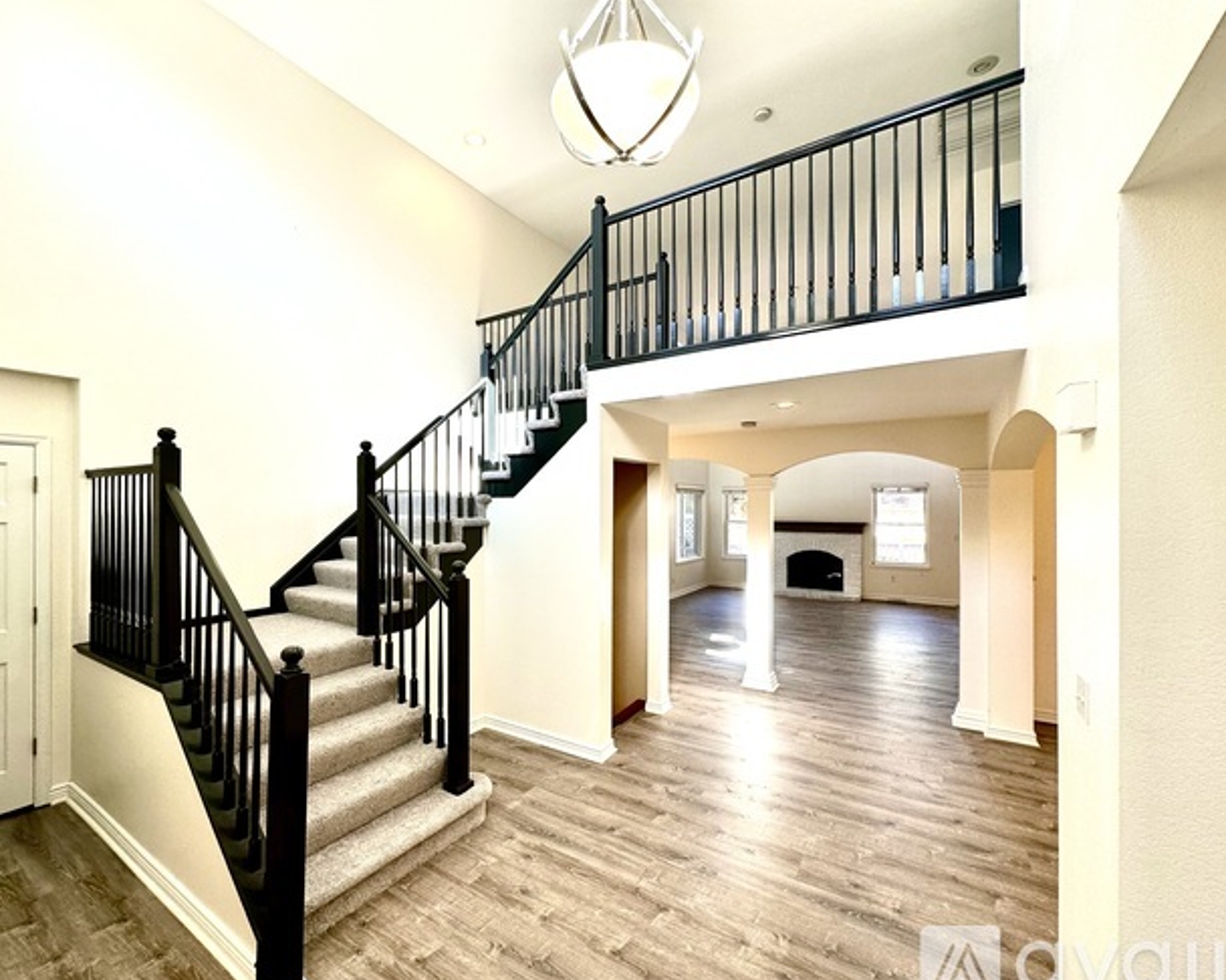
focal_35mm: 15
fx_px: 544
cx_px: 574
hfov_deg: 96.7
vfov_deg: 84.0
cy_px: 502
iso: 50
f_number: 2.2
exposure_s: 1/120
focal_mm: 2.22
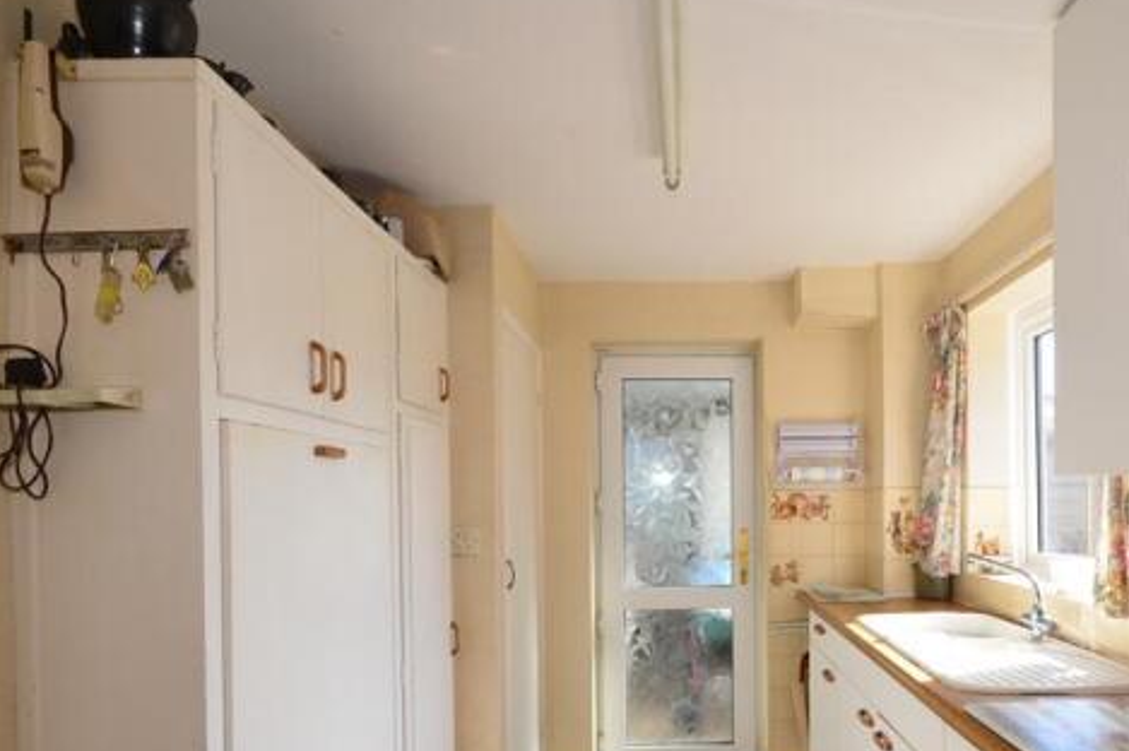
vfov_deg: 58.3
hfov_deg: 80.0
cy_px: 492
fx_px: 658
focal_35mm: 21
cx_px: 691
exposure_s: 1/25
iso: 400
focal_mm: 10
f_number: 14
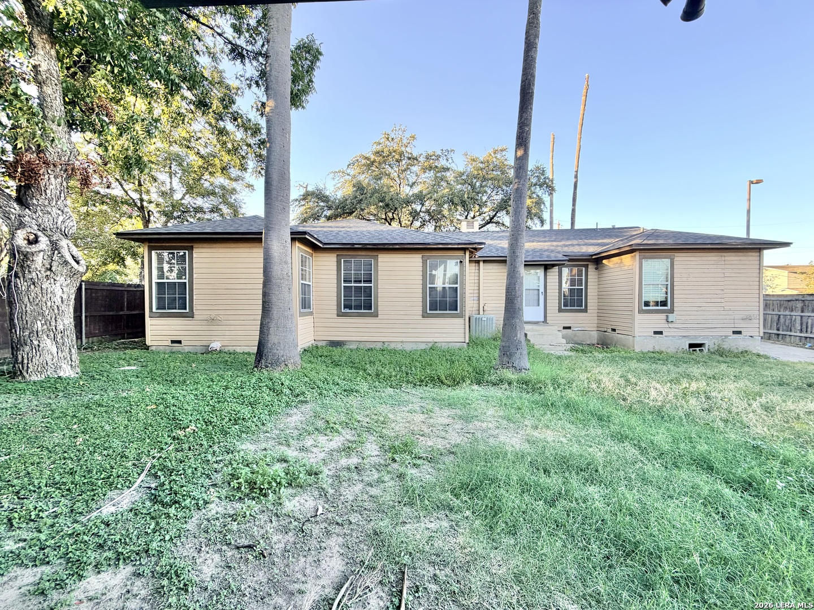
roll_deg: +0.0
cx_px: 407
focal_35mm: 14
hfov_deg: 102.1
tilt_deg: +0.1
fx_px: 329
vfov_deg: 85.7
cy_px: 305
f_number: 2.2
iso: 40
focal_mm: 2.22
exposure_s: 1/131
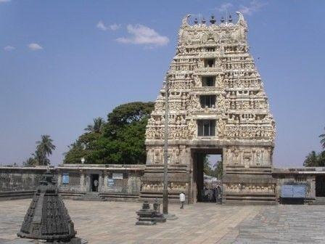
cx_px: 162
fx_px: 469
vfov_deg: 29.1
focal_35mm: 50
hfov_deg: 38.2
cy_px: 122
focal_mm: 10.3
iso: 100
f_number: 8
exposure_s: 1/750
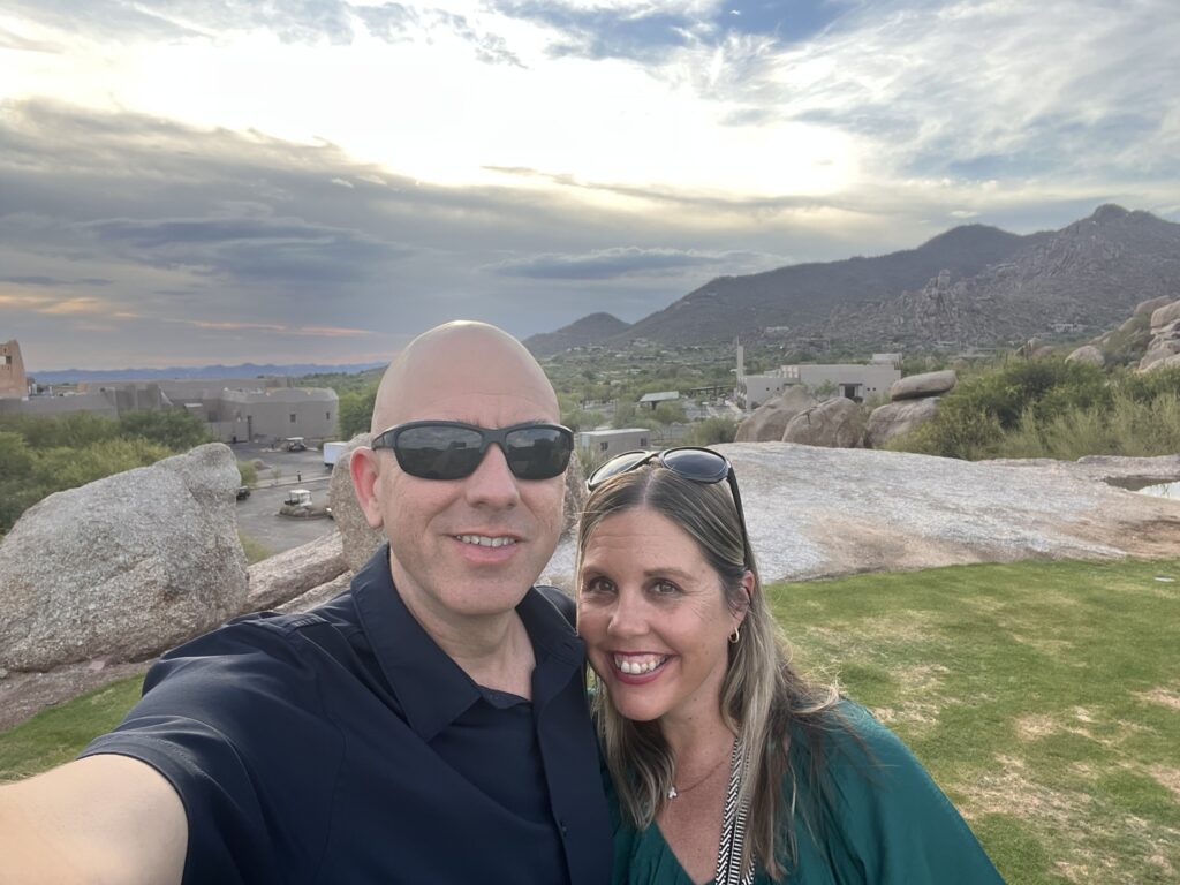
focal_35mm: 23
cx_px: 590
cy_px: 442
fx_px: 784
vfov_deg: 58.9
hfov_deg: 73.9
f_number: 2.2
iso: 32
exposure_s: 1/198
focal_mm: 2.71
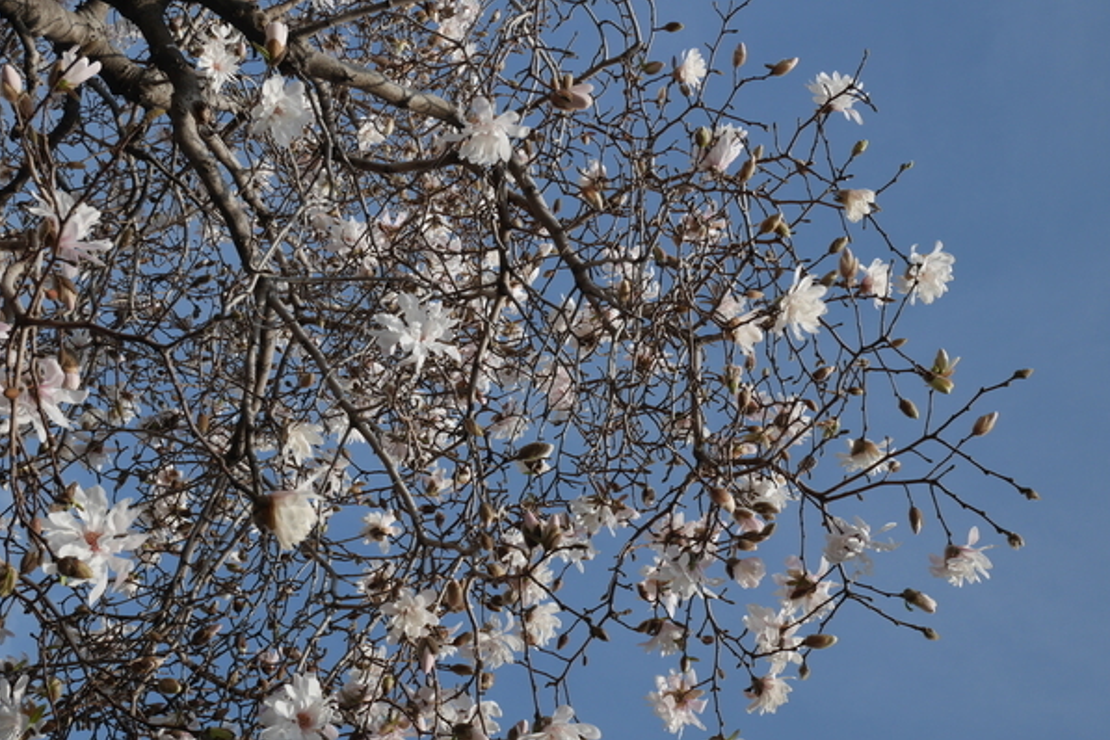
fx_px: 1418
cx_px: 554
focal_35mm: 46
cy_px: 408
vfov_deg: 29.2
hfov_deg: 42.7
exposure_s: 1/400
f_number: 9
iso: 200
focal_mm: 22
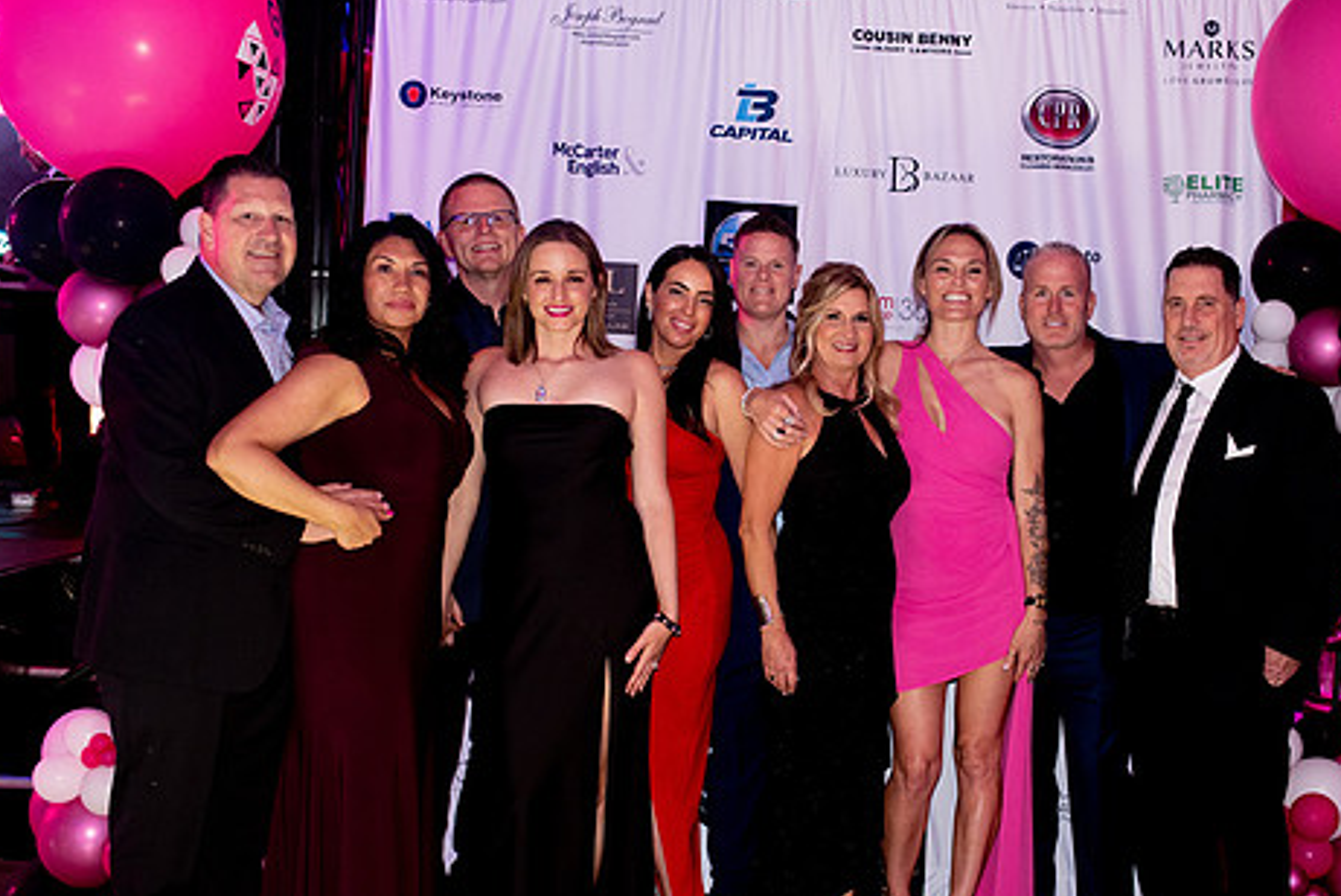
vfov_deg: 30.5
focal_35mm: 44
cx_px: 777
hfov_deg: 44.3
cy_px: 479
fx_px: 1640
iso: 2000
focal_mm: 35
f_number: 2.8
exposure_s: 1/200
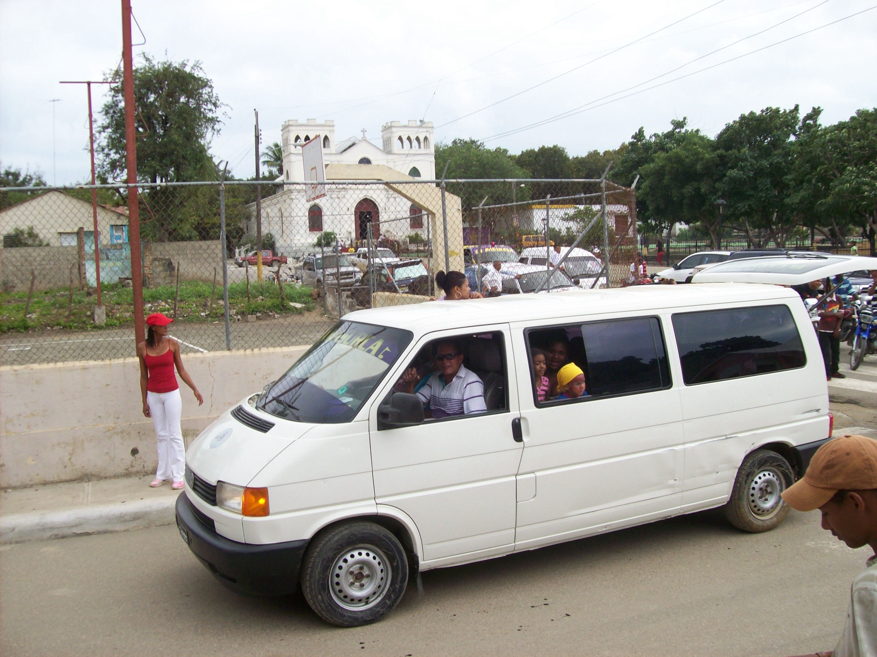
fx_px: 912
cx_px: 438
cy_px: 328
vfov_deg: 39.6
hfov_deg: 51.4
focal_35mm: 36
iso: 80
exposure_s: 1/461
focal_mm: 6
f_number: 2.7
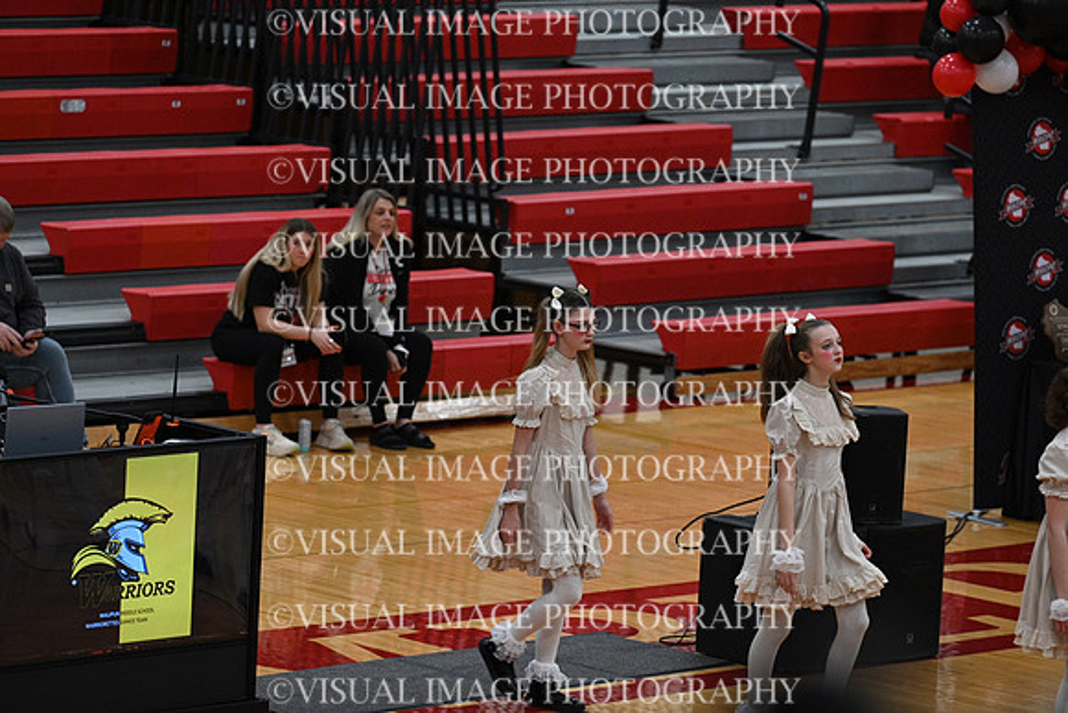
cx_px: 534
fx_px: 5934
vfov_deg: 6.9
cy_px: 356
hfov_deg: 10.3
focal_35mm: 200
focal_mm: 200
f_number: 4
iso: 4000
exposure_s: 1/400
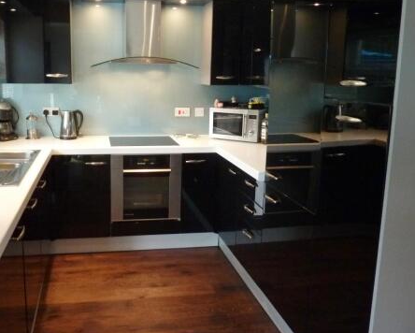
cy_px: 142
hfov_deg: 54.9
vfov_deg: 45.7
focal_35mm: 32
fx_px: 393
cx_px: 152
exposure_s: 1/25
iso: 400
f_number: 3.3
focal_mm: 4.1
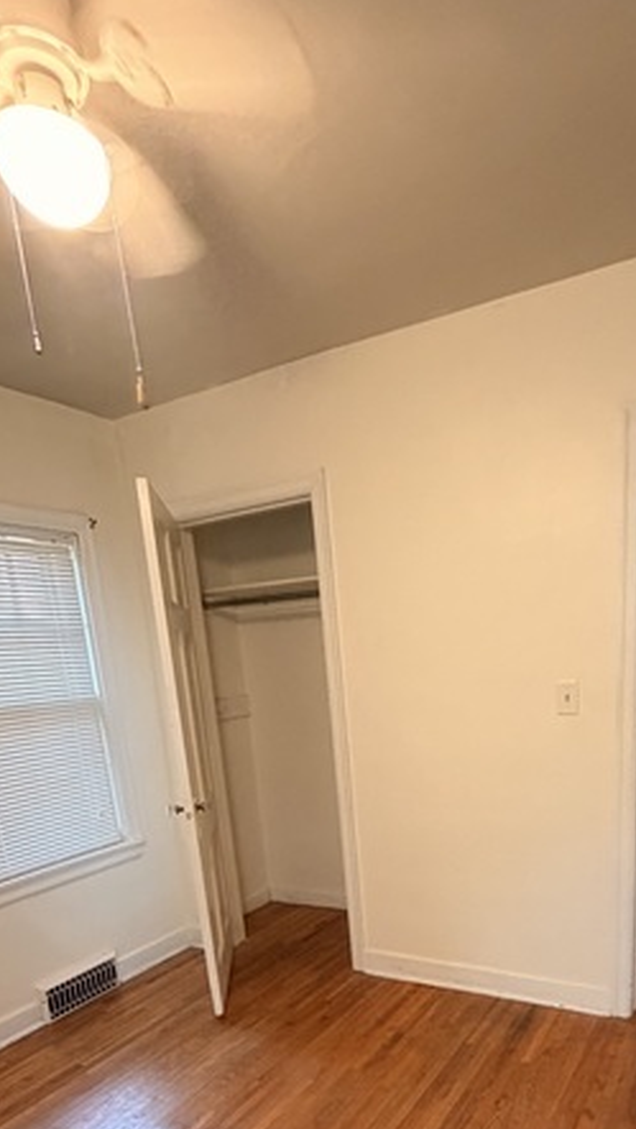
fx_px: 689
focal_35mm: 23
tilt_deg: -15.5
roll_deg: +3.5
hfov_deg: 48.7
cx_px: 424
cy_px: 844
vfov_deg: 73.3
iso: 800
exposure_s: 1/60
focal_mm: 2.22
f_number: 2.2
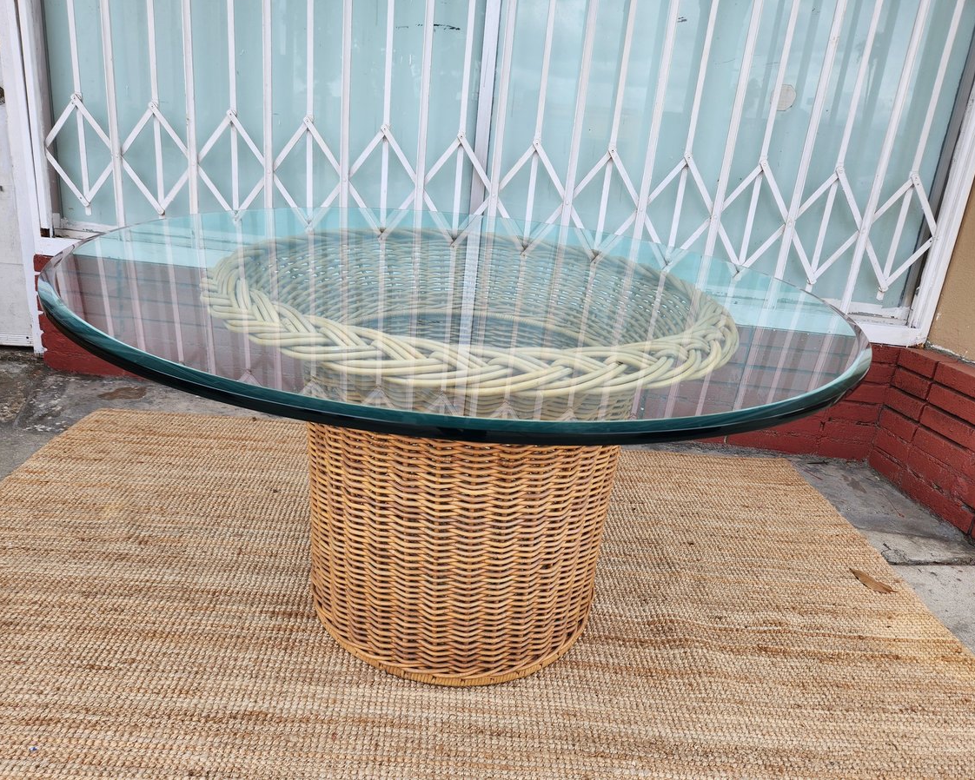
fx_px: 693
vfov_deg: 58.8
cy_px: 390
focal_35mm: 24
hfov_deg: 70.3
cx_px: 478
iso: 20
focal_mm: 5.4
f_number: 1.8
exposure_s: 1/483
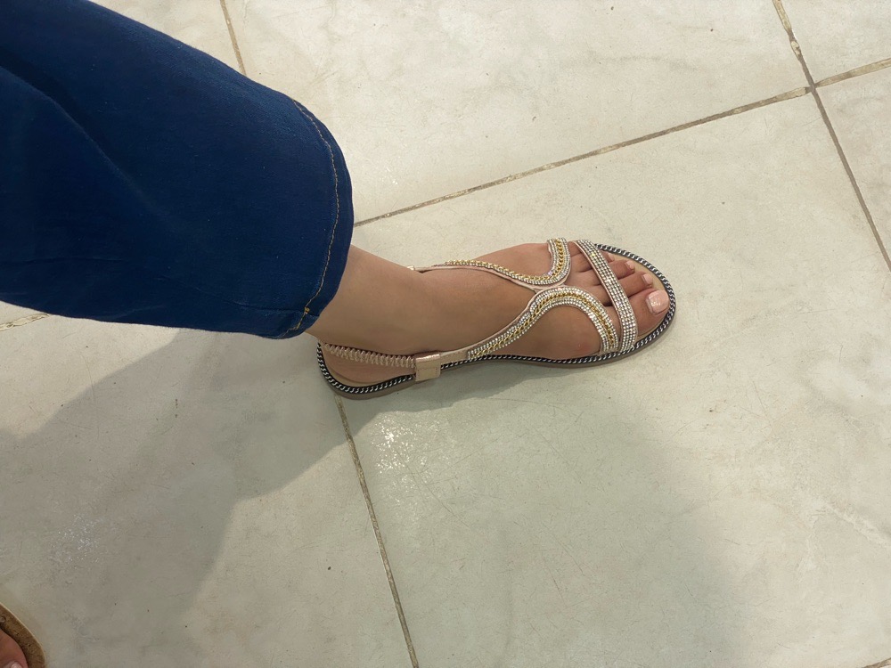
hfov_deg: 36.8
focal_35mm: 52
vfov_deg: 28.0
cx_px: 446
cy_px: 334
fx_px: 1338
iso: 40
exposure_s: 1/100
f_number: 2
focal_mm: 6
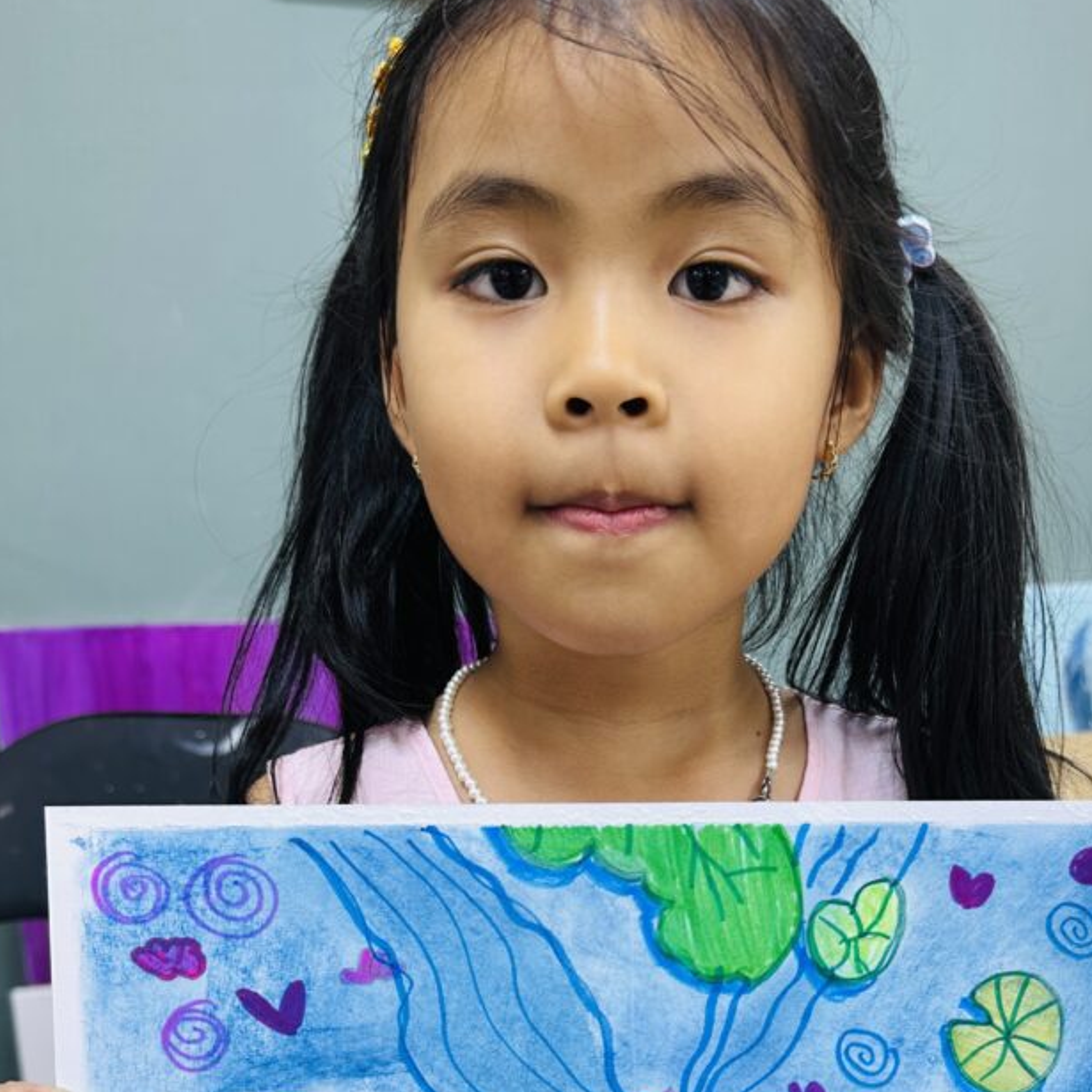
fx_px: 1642
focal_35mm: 46
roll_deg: -1.4
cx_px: 684
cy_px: 928
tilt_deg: -17.5
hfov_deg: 36.6
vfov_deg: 35.2
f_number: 1.78
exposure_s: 1/100
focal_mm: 6.86
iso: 64
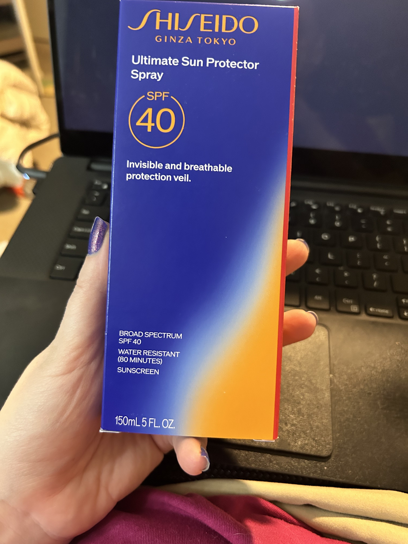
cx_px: 204
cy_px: 272
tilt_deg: -41.2
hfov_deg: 53.1
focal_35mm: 26
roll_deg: +0.2
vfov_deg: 67.3
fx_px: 409
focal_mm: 5.7
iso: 640
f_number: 1.5
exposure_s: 1/35
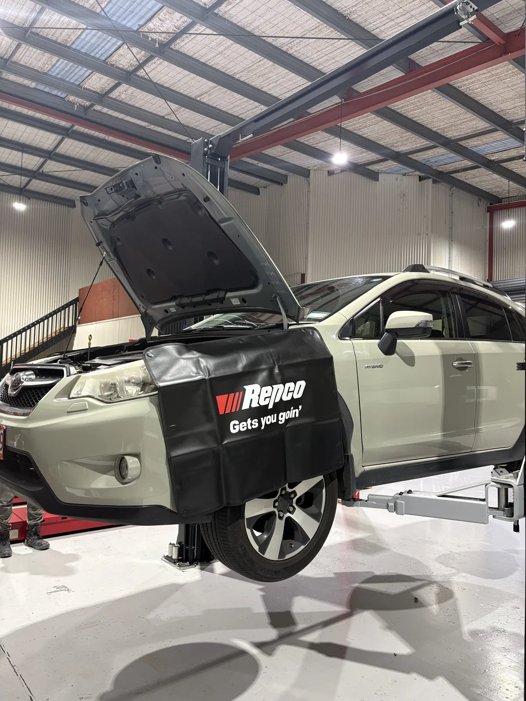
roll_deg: -1.2
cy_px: 350
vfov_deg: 67.3
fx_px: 527
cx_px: 263
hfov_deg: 53.1
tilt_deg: +4.5
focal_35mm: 26
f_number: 1.6
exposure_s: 1/60
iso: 125
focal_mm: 5.96
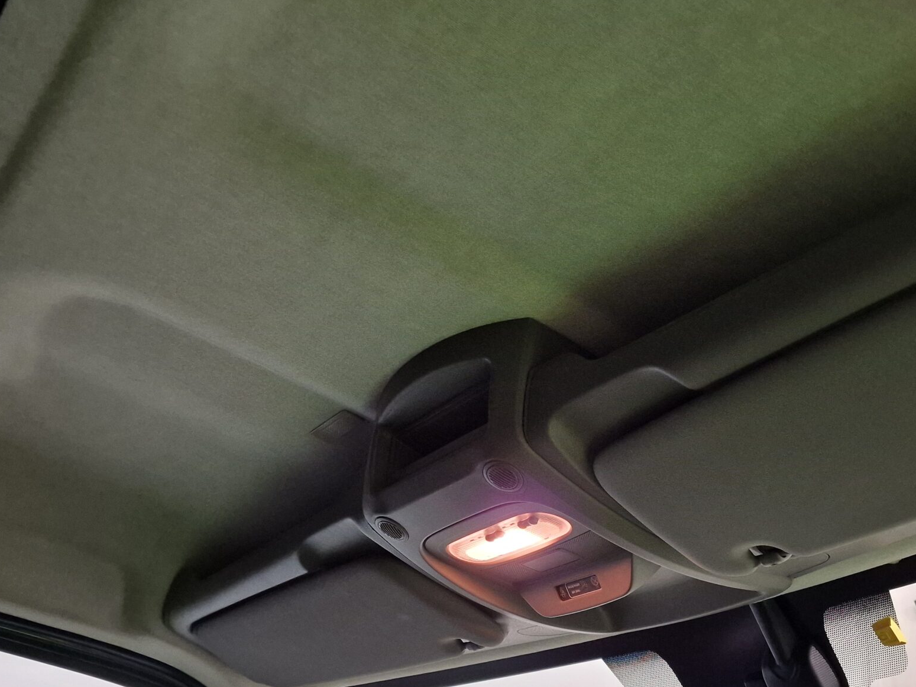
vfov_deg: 37.7
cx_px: 598
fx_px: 1006
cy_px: 363
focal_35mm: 38
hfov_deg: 48.3
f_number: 1.8
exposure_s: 1/50
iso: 250
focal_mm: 6.4
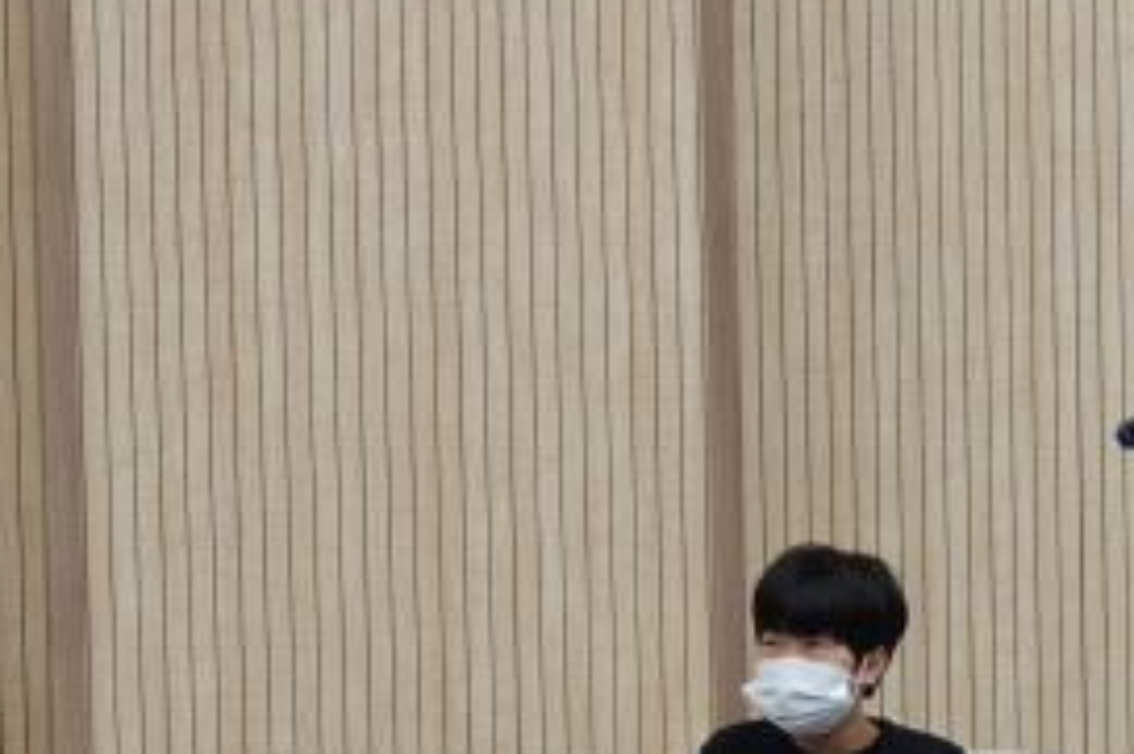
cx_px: 1980
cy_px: 866
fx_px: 5792
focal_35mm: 184
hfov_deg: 10.6
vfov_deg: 7.4
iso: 250
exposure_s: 1/50
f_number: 3.2
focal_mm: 18.21
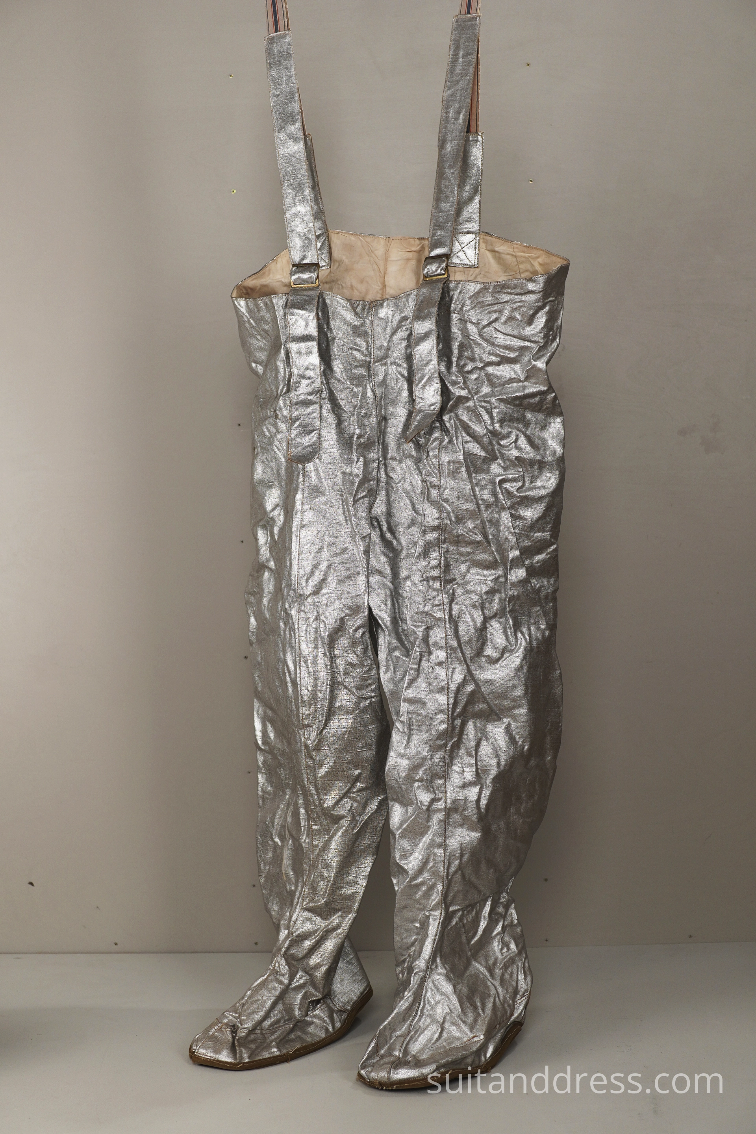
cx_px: 378
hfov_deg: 28.1
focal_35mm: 48
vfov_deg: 41.1
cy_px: 567
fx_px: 1512
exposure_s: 1/125
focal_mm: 32
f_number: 3.2
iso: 200
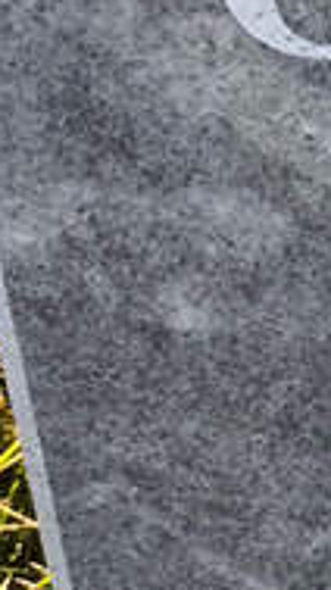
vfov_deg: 9.3
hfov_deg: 5.0
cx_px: 960
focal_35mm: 231
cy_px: 375
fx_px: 3612
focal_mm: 4.71
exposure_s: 1/400
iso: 50
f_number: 1.7
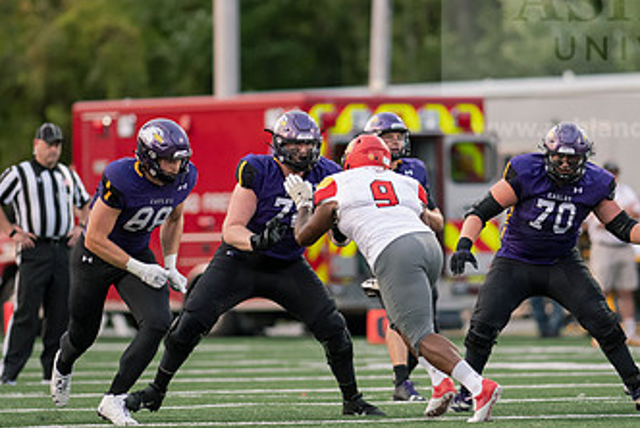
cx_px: 384
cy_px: 169
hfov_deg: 3.9
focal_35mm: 524
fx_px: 9323
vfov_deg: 2.6
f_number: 2.8
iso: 2000
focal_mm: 300
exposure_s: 1/800
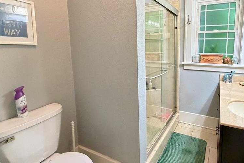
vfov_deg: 61.2
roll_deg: -0.1
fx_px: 136
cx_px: 165
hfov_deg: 80.9
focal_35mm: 20
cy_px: 63
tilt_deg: -6.8
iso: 500
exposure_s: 1/60
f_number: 2.2
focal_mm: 2.22
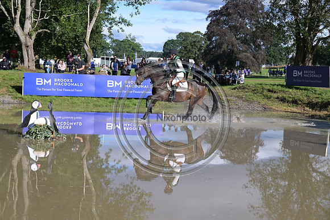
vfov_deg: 19.5
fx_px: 642
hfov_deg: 28.8
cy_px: 110
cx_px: 165
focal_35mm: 70
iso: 250
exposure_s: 1/1250
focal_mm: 70
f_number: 5
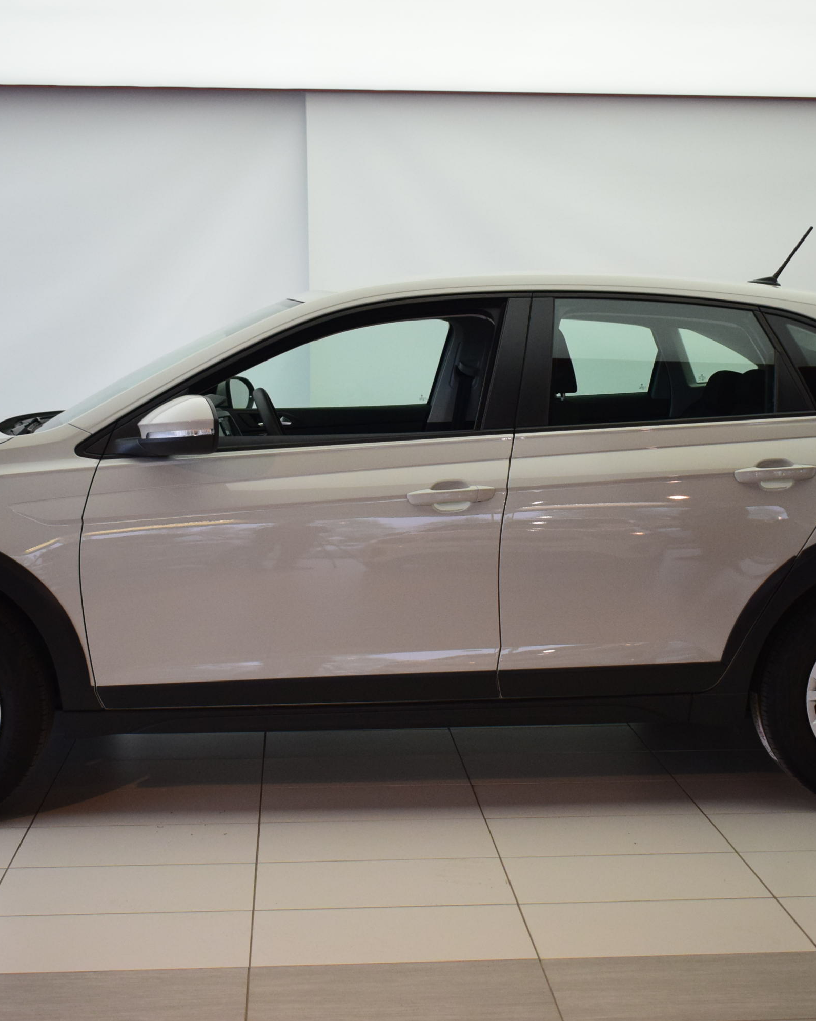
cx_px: 409
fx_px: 1471
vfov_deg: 38.3
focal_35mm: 49
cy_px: 510
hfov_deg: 31.0
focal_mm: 23
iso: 1600
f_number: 3.8
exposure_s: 1/500
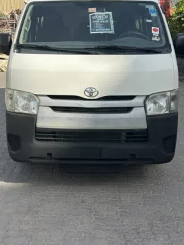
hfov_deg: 27.5
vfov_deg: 36.1
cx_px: 83
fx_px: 375
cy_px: 111
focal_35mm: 53
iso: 64
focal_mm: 6.86
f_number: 1.78
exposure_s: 1/3876
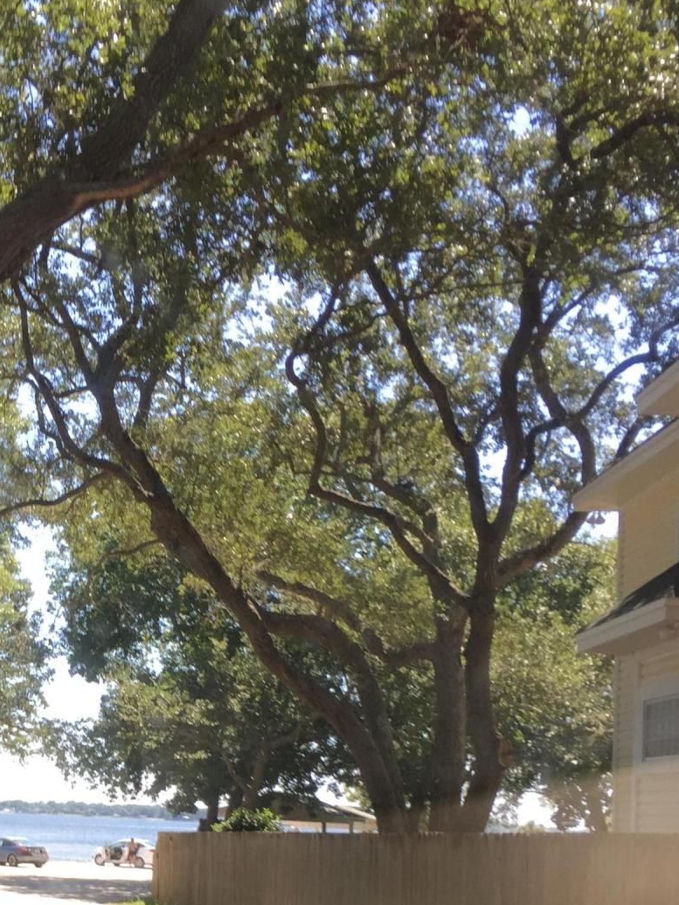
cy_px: 812
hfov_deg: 25.3
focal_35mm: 56
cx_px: 73
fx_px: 1465
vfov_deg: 32.7
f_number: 2.2
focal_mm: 4.15
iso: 32
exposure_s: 1/363
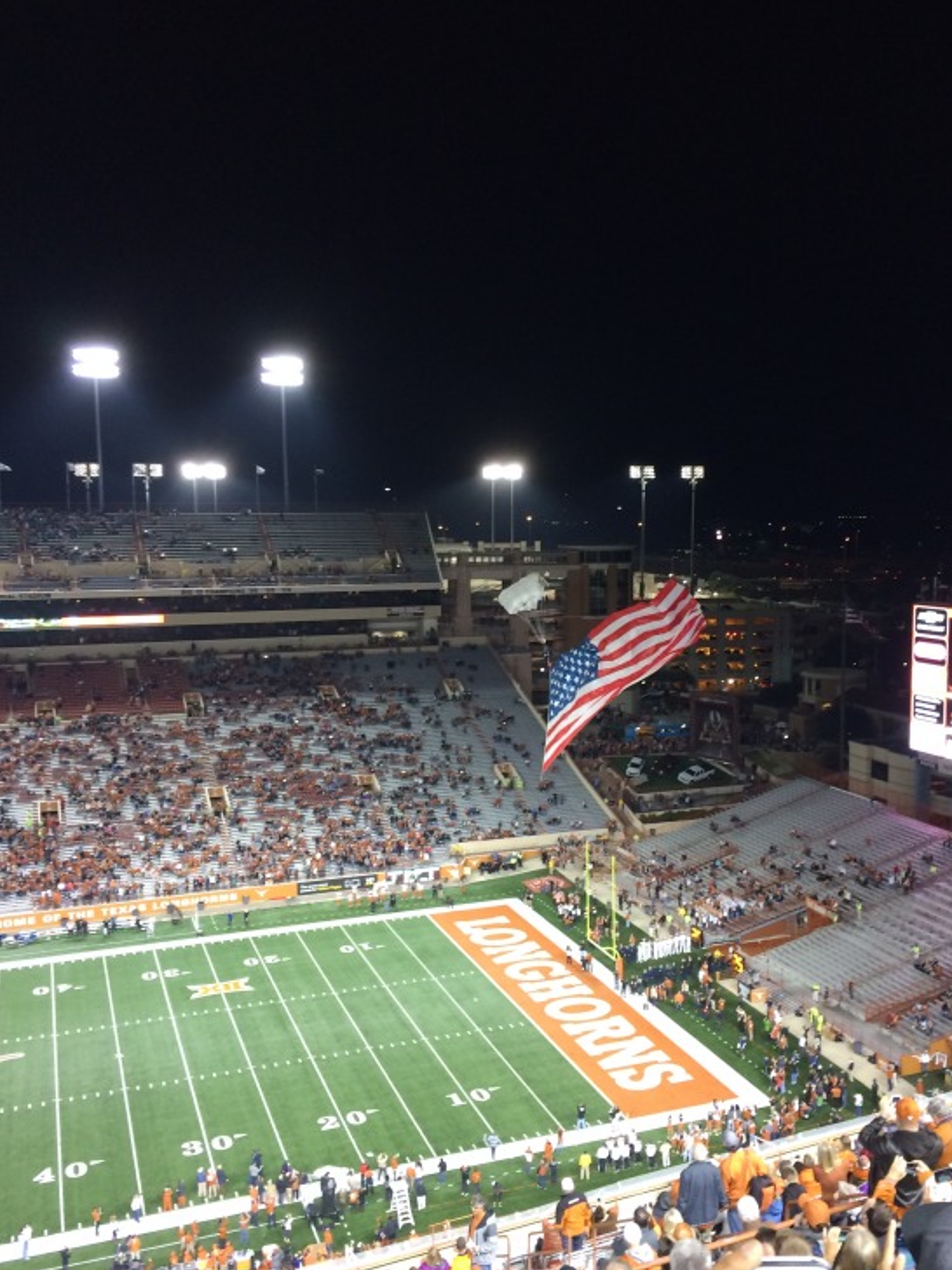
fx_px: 1247
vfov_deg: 54.0
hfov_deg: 41.7
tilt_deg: -6.3
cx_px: 530
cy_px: 650
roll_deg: +2.1
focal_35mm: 34
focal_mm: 4.15
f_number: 2.2
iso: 100
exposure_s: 1/30
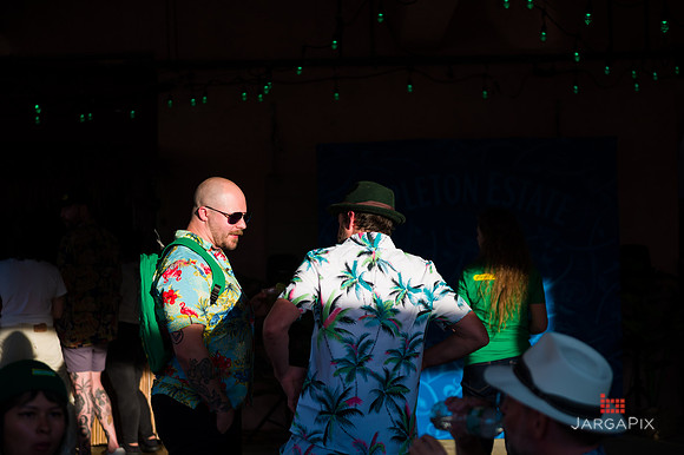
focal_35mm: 70
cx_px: 342
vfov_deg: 19.4
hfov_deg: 28.9
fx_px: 1329
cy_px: 228
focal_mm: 70
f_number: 3.2
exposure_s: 1/800
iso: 100
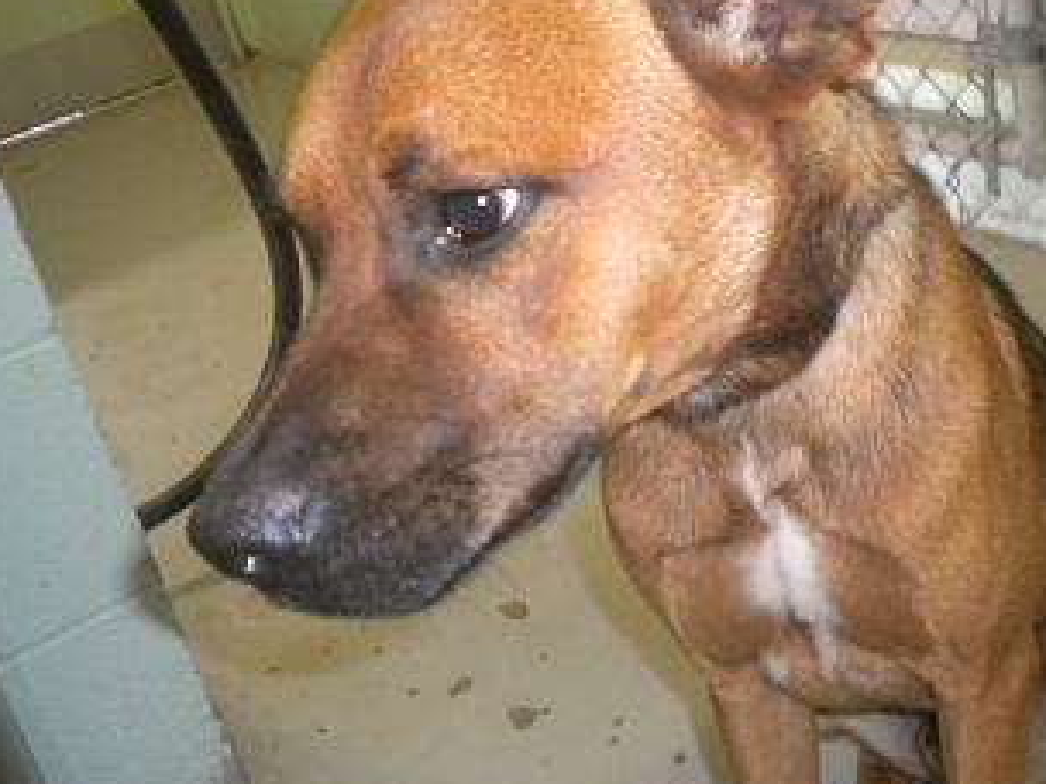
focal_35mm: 46
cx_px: 612
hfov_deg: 41.1
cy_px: 361
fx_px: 1390
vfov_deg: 31.5
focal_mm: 6.3
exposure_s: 1/30
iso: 400
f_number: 3.1
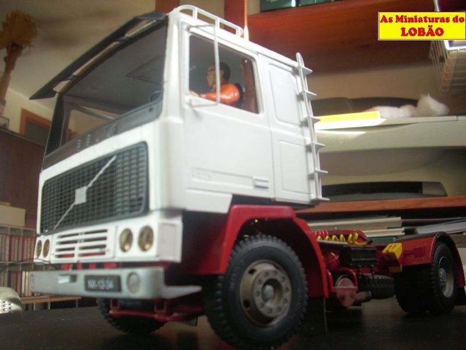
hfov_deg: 58.4
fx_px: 417
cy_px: 175
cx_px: 233
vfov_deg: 45.4
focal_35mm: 31
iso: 100
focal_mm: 6.2
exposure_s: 1/60
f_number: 2.8
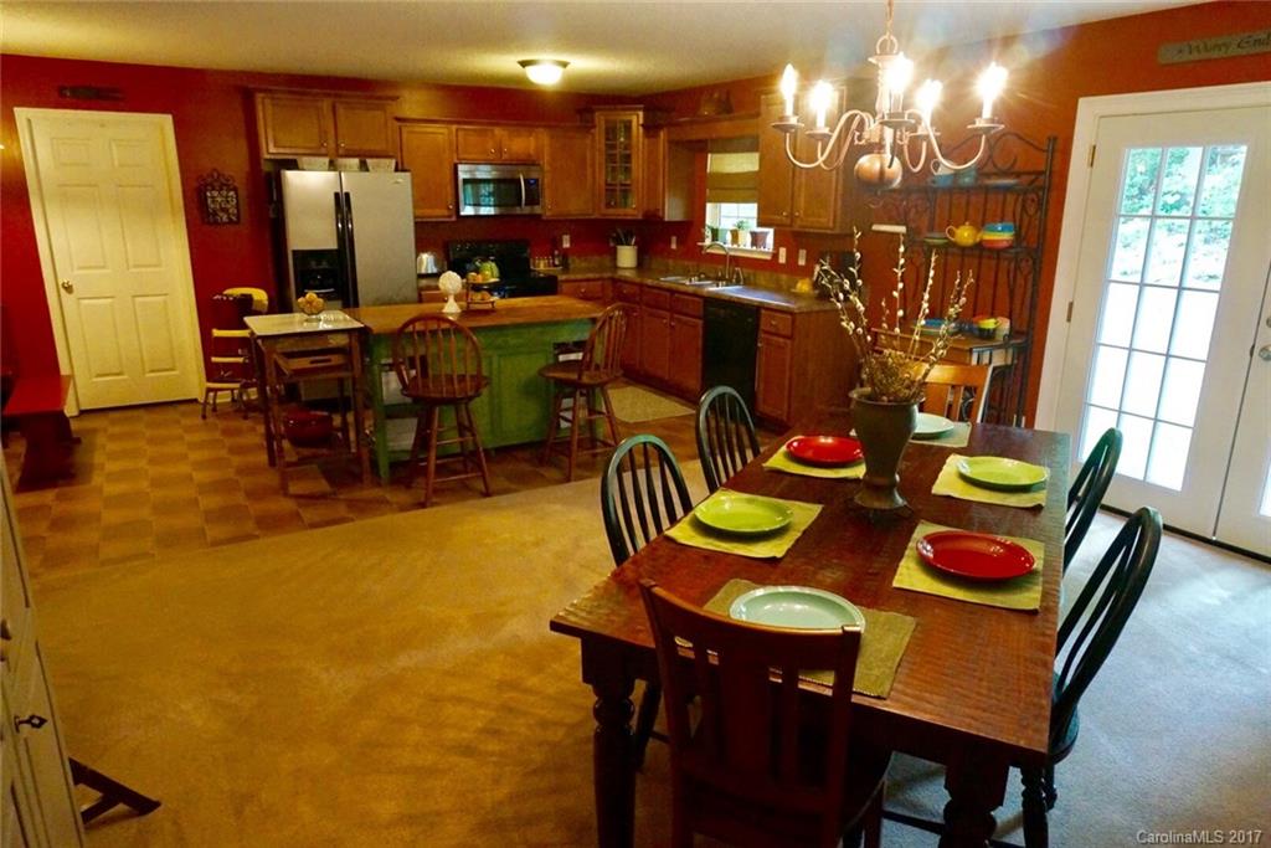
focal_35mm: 24
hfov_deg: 73.7
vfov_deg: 53.1
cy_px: 424
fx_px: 847
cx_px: 636
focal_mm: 16
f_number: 5.6
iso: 3200
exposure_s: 1/60
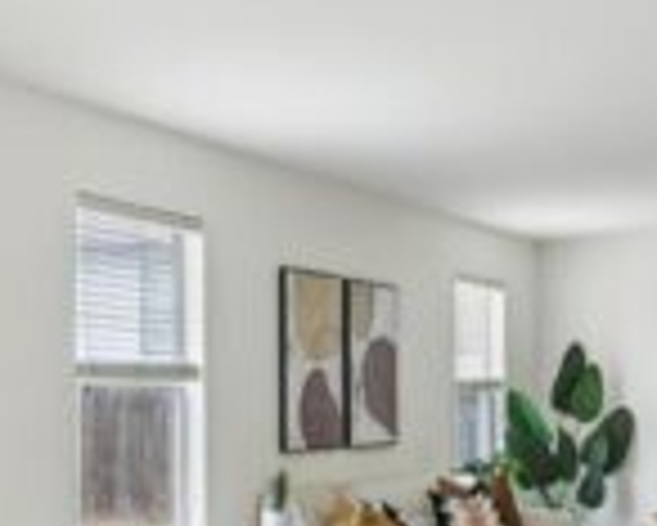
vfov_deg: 26.0
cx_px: 45
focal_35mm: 58
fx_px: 1129
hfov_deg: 30.8
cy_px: 387
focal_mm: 15
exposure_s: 1/20
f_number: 6.7
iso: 100
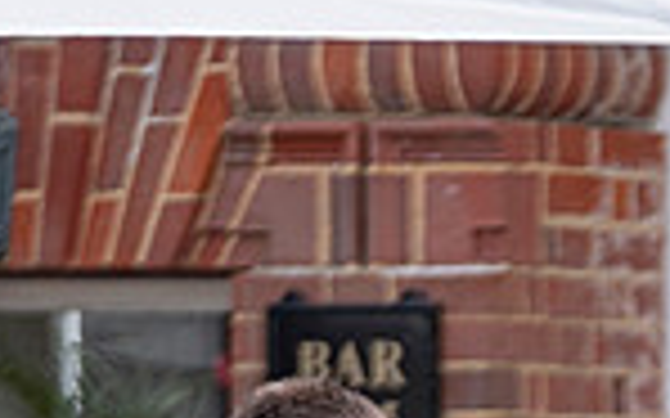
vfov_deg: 1.6
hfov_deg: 2.5
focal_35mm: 835
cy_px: 843
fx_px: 15241
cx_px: 1205
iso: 200
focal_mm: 140
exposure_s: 1/640
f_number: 3.2
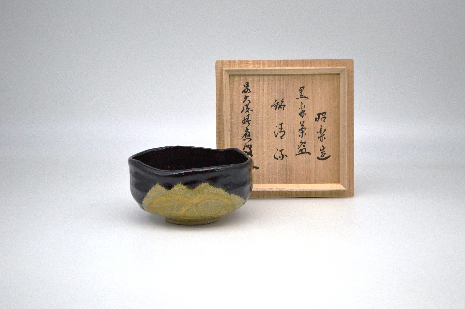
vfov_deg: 16.5
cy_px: 154
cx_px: 232
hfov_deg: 24.6
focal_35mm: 82
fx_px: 1065
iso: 100
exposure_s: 1/80
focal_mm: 55
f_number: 5.6
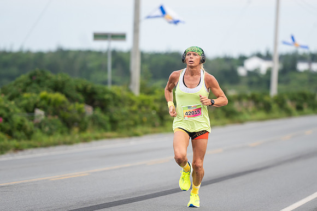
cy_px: 117
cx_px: 158
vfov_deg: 5.0
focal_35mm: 273
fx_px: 2403
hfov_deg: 7.5
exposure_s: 1/800
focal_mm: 200
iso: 500
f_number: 4
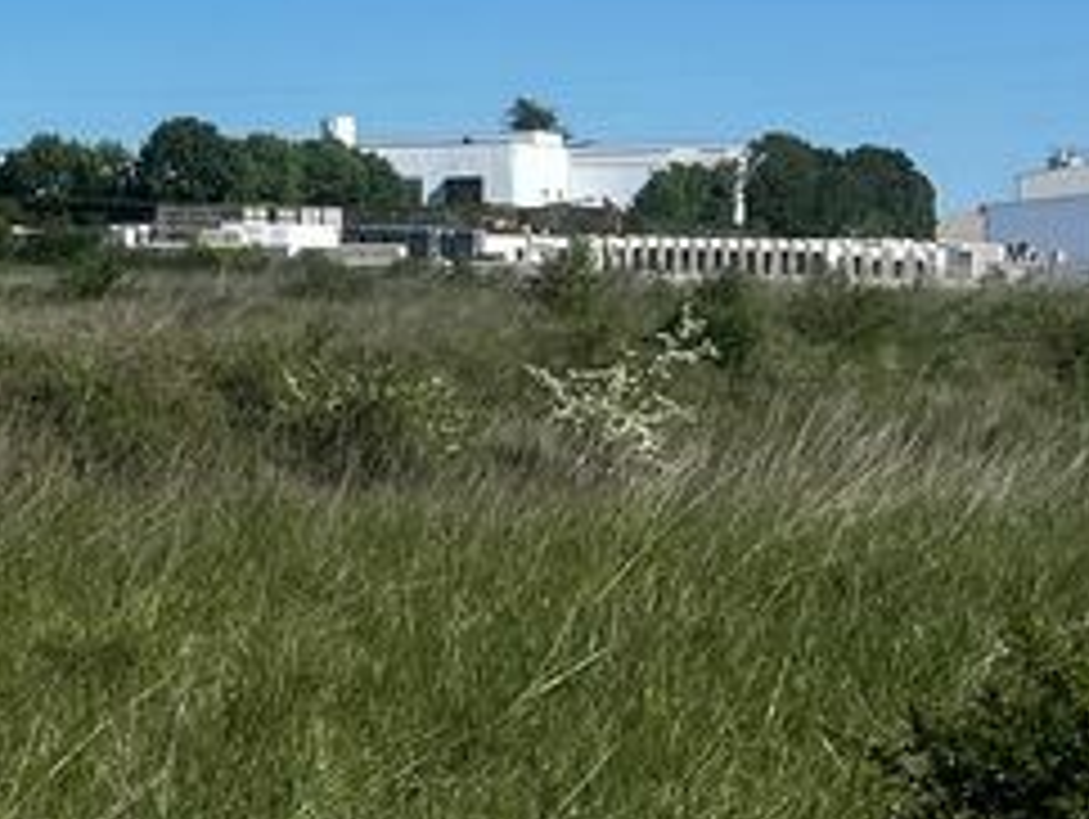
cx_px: -796
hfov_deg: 16.4
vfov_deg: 14.3
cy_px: 148
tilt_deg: +2.4
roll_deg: +0.4
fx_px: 3244
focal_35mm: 103
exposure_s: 1/4310
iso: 50
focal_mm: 5.1
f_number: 1.6
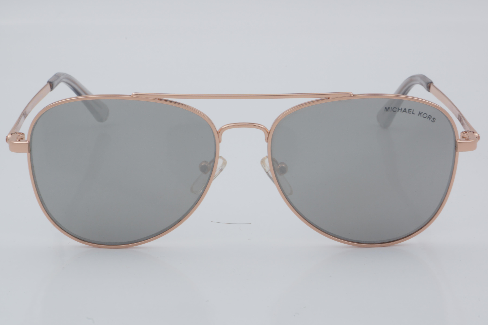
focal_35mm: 82
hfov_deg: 24.6
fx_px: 1118
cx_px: 244
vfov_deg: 16.6
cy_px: 162
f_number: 32
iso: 100
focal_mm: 55
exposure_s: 1/4
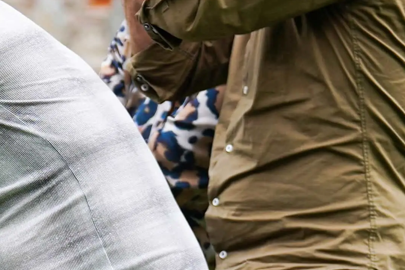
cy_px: 283
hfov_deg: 2.6
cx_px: -334
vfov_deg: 1.8
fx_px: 8819
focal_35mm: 784
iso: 200
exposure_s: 1/640
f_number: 2.8
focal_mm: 140
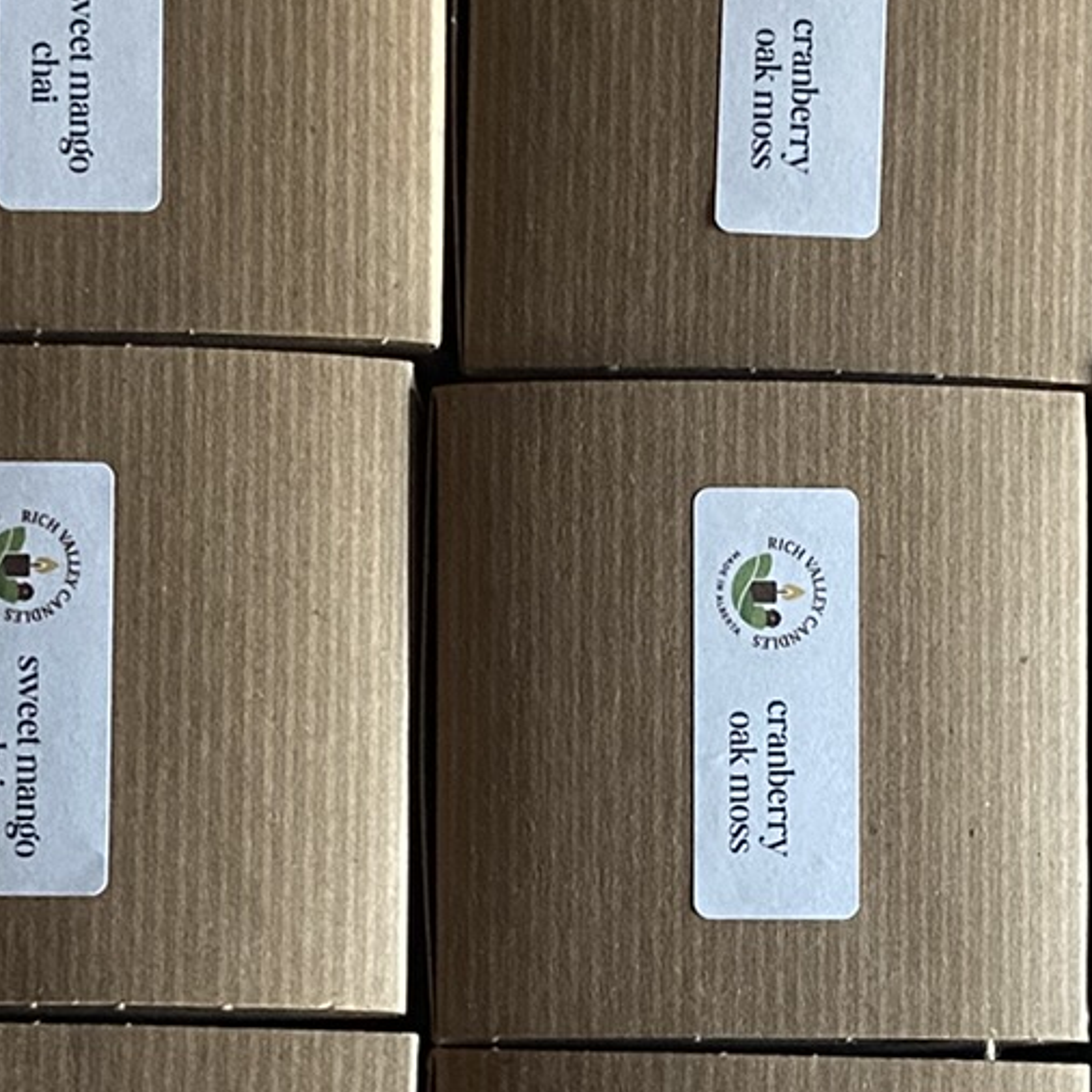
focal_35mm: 93
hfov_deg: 18.6
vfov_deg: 18.2
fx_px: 3319
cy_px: 1127
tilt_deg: -86.4
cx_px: 777
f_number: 1.8
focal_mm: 4.25
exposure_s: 1/32
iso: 640
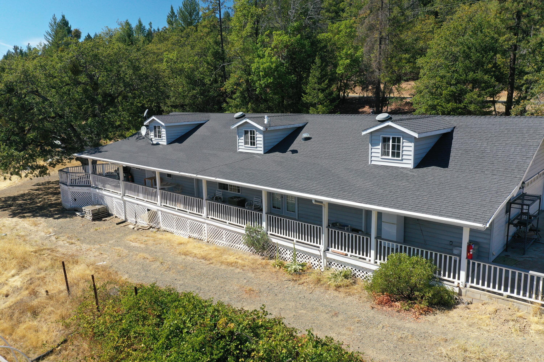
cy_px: 181
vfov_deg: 46.4
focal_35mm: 28
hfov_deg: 65.5
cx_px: 272
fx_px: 423
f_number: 5
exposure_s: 1/30
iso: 250
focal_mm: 10.26
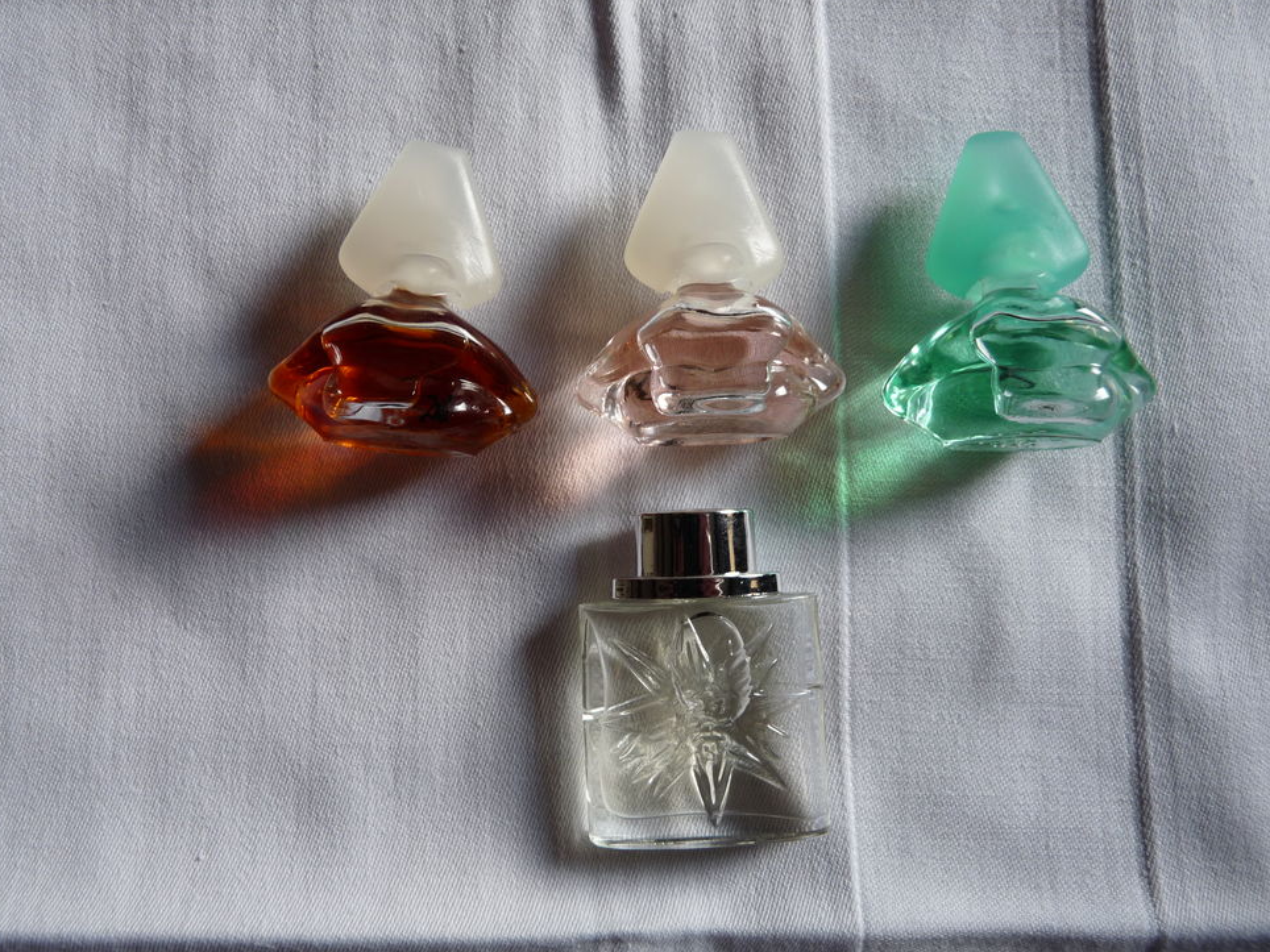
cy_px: 467
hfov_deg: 63.4
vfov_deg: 49.7
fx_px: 1027
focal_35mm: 28
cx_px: 624
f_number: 2.8
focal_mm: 4.8
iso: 100
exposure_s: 1/50
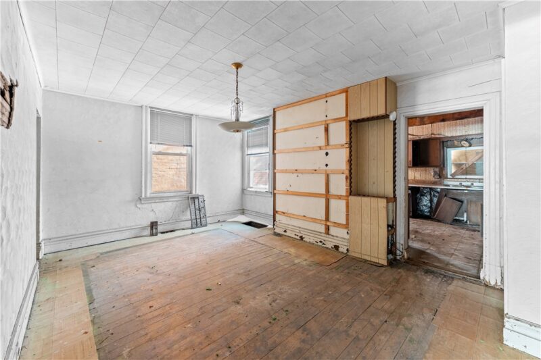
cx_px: 270
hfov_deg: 104.3
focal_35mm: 14
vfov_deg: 81.2
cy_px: 180
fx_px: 210
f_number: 5
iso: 1250
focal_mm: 14
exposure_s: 1/2.5
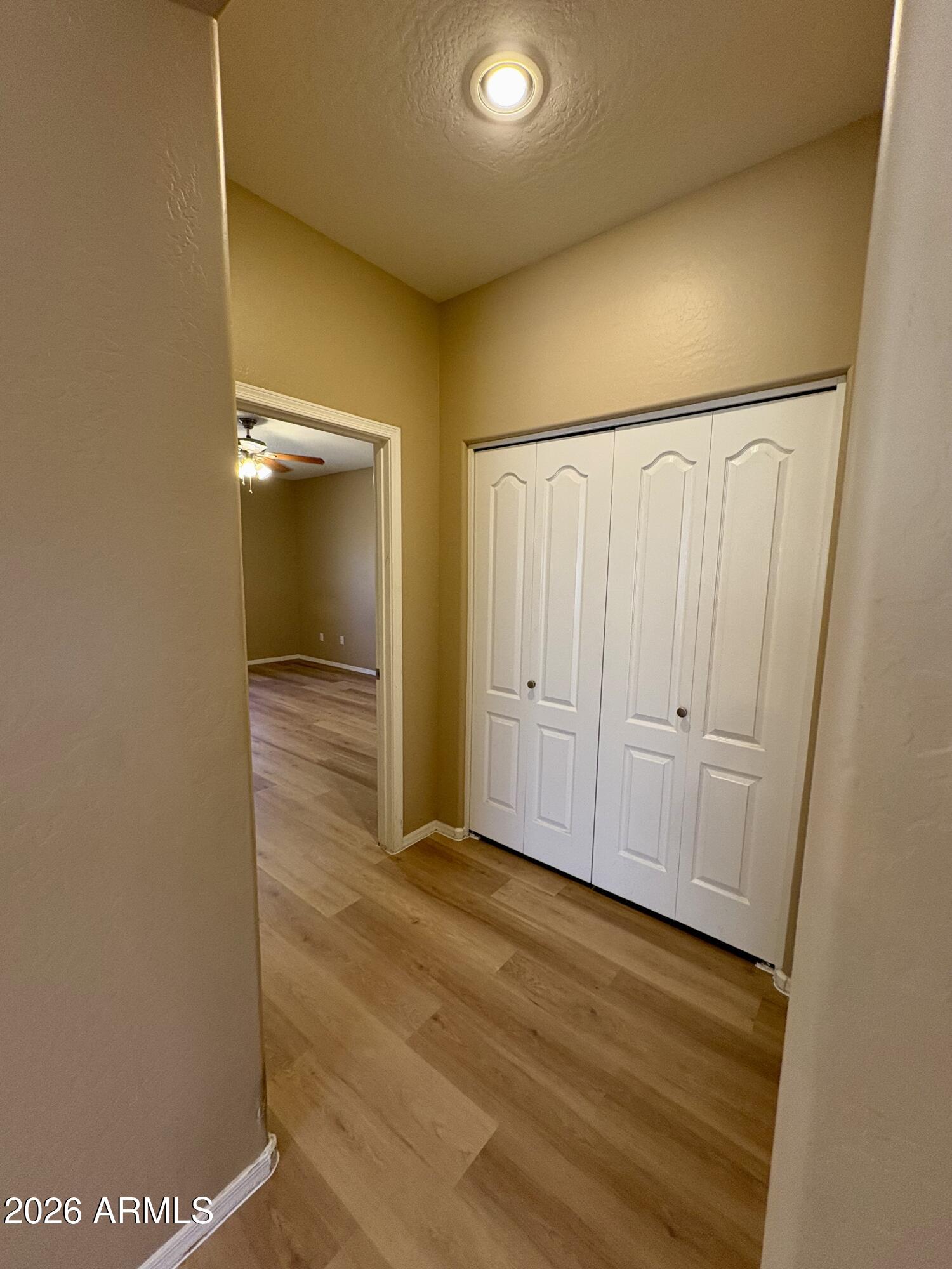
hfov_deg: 85.7
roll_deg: -1.4
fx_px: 513
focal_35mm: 14
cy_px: 634
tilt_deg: -6.1
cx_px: 476
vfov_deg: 102.1
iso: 250
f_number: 2.2
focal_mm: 2.22
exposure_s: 1/60
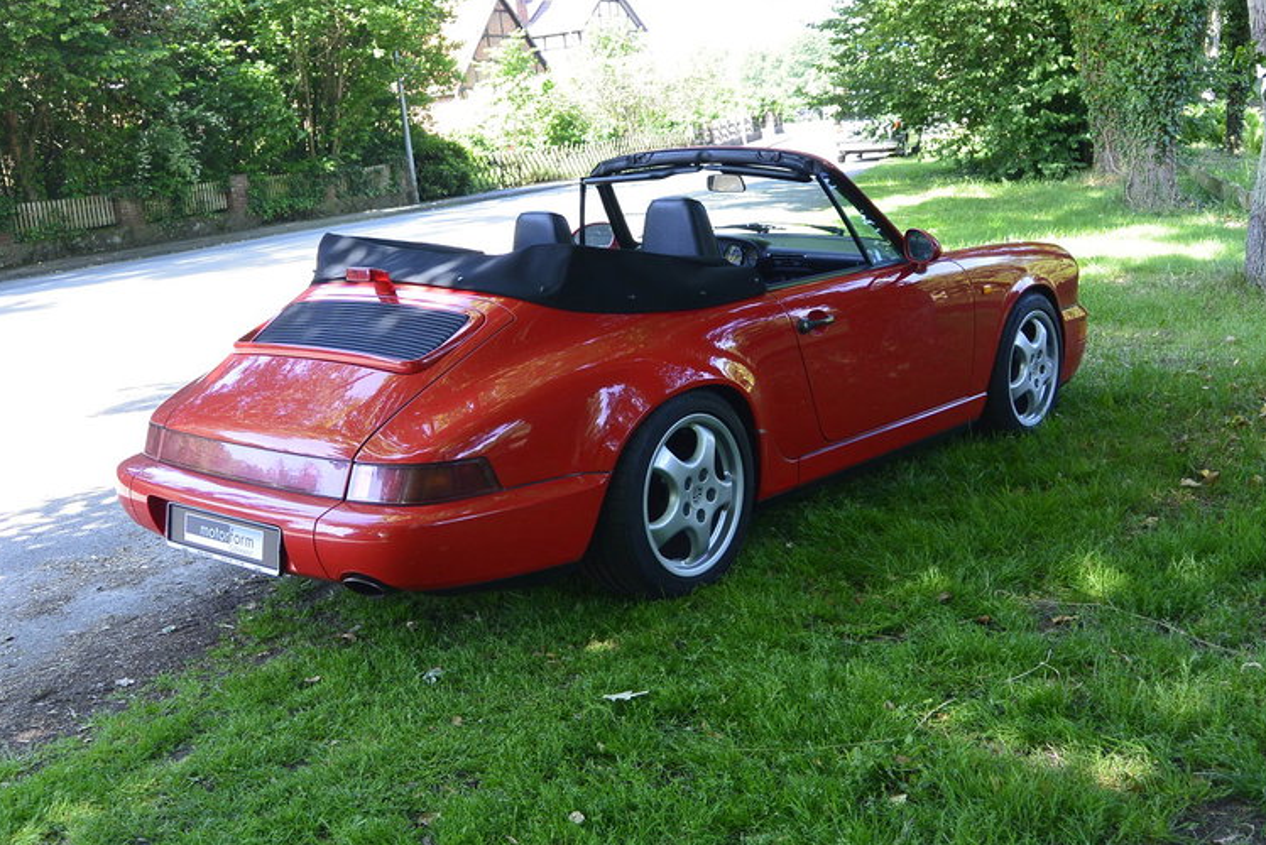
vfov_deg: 32.7
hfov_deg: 47.4
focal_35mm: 41
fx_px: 1442
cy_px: 416
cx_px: 639
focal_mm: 15.1
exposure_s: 1/80
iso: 160
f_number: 4.2
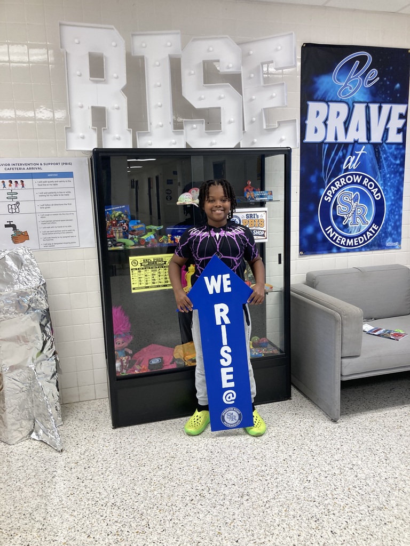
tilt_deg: -8.1
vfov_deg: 63.4
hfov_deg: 49.7
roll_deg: +0.8
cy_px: 273
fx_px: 442
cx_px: 205
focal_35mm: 28
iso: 64
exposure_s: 1/60
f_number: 1.8
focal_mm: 3.99
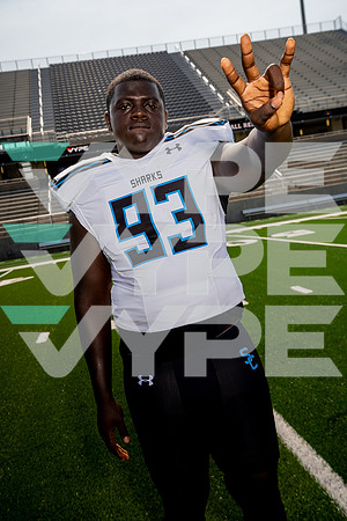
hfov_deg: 33.4
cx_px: 174
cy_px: 260
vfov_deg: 48.5
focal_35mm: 40
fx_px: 578
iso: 100
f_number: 7.1
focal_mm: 40
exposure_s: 1/250
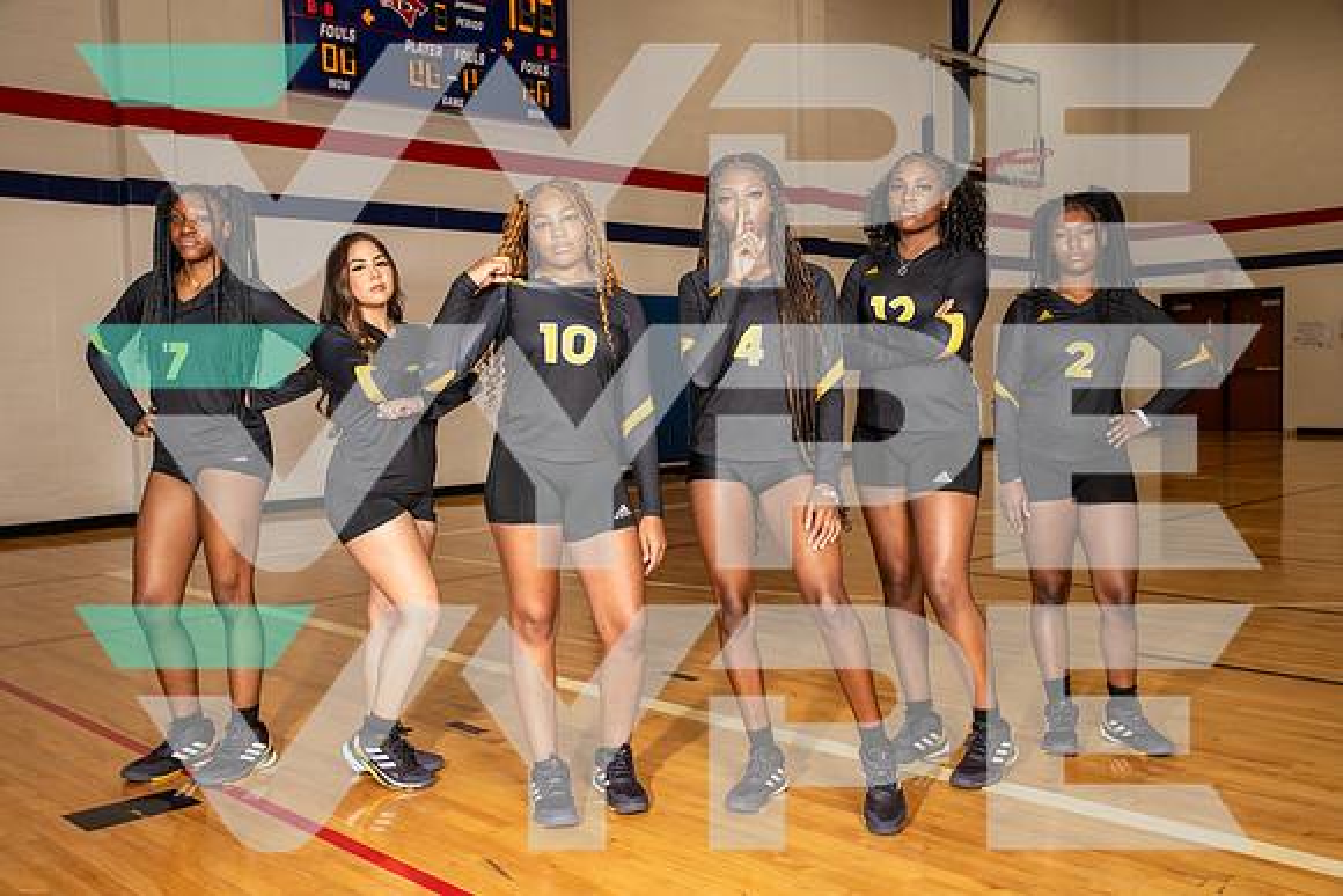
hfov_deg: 54.4
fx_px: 1306
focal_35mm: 35
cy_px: 448
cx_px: 672
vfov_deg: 37.9
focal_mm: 35
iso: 320
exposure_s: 1/250
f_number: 7.1
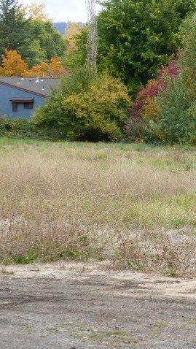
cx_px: 169
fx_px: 1644
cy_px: 174
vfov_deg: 12.1
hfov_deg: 6.8
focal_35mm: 178
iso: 100
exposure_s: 1/160
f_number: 5.4
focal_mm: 21.8
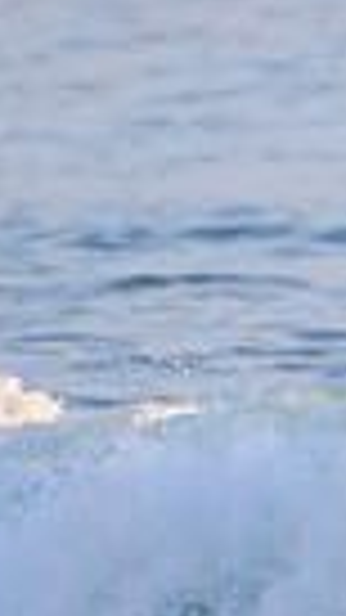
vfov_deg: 0.8
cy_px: 593
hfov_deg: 0.4
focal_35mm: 2725
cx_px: 980
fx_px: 44473
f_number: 5.6
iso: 800
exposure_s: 1/1250
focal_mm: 500
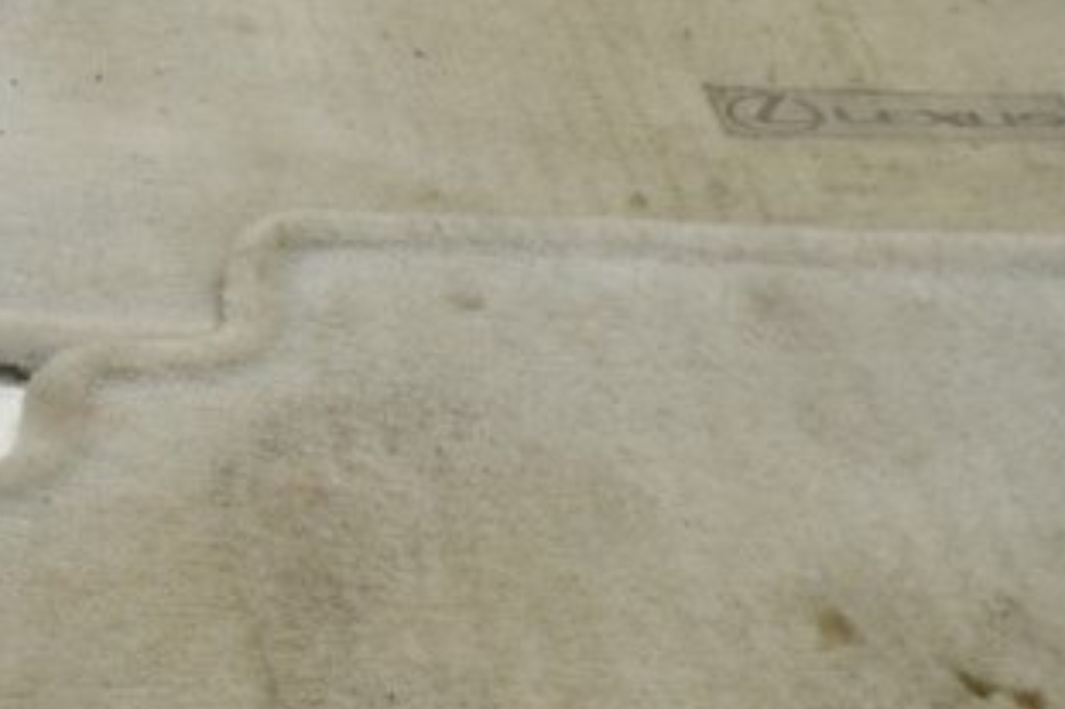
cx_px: -110
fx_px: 2631
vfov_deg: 15.0
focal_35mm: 89
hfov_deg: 21.7
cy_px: -74
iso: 400
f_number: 5.6
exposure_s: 1/20
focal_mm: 18
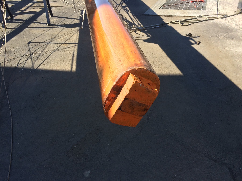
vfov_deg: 48.2
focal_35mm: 29
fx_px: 203
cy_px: 90
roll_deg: +1.7
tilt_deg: -27.7
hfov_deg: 61.7
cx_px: 121
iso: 32
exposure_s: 1/805
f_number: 2.2
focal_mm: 4.15
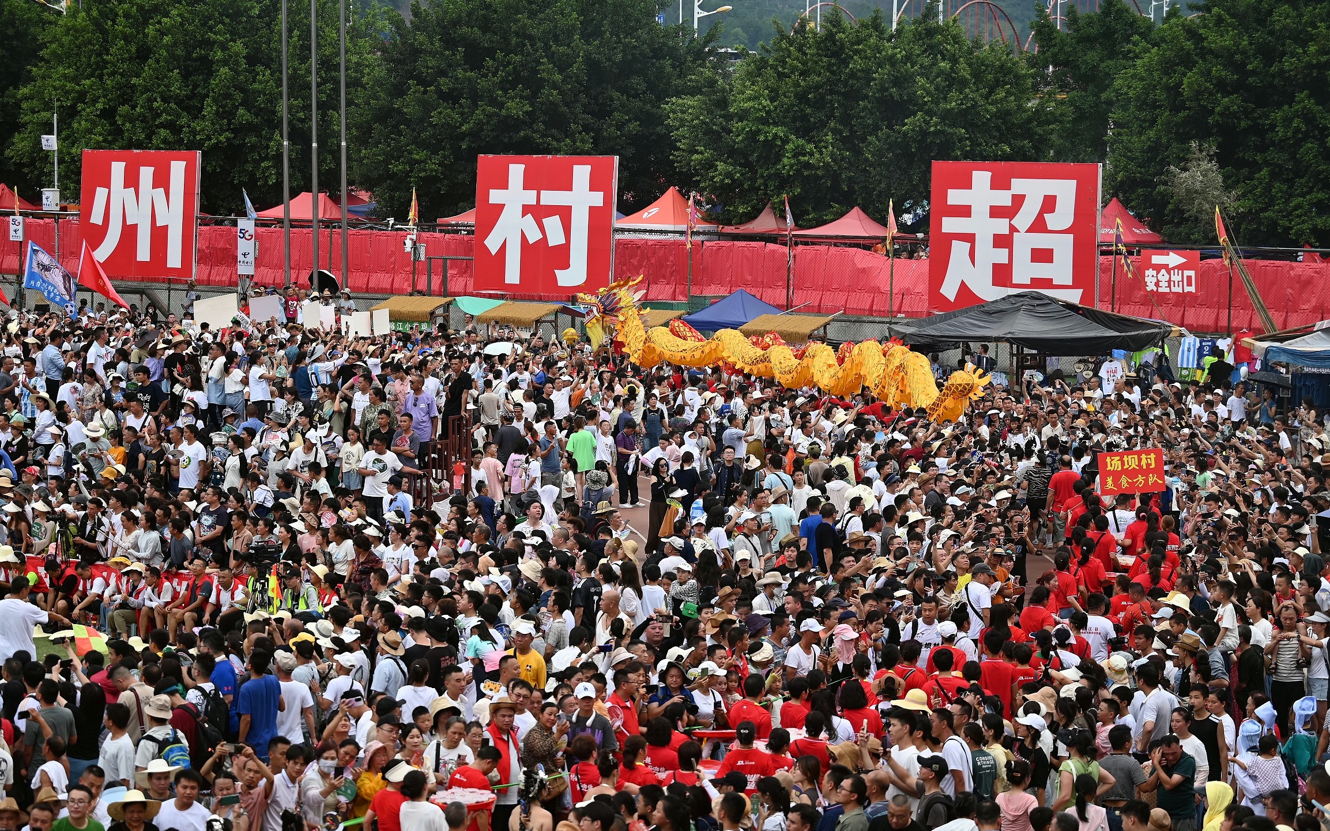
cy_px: 477
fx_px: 3480
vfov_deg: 13.6
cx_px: 661
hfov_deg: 21.6
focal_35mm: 96
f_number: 2.8
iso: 100
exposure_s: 1/640
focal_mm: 87
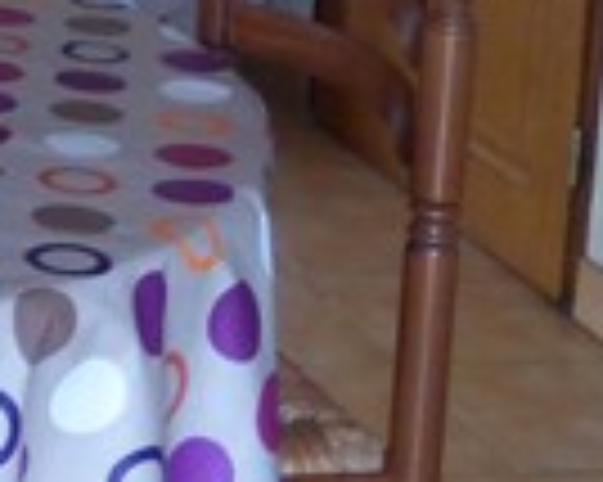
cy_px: -338
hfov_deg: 11.3
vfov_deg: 10.1
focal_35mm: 146
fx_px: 2604
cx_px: -765
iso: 400
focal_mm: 4.3
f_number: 3.3
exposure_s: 1/60
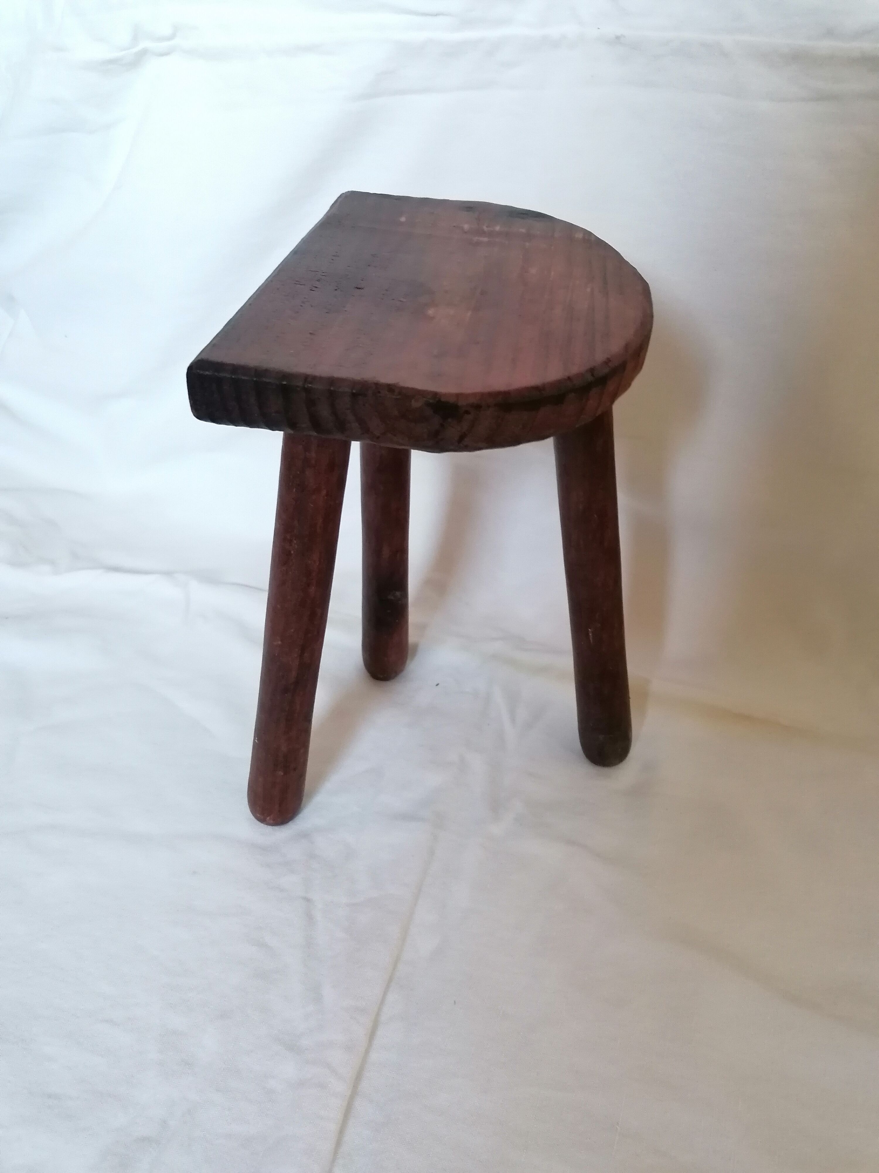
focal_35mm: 27
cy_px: 586
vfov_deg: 65.3
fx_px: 914
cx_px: 440
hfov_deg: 51.4
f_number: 1.8
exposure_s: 1/33.3
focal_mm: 4.75
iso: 400
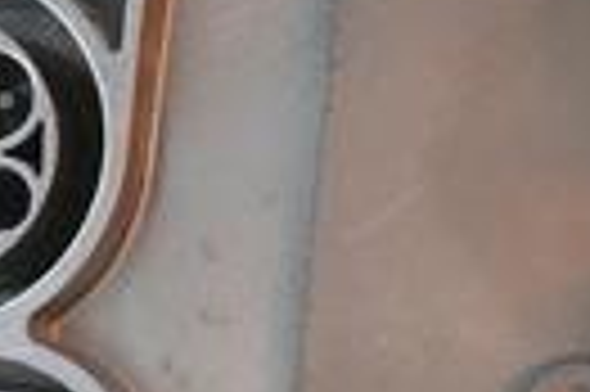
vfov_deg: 10.8
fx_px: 2079
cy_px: 243
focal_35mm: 127
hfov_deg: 15.5
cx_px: -153
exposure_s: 1/125
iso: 12800
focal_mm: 26
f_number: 4.5
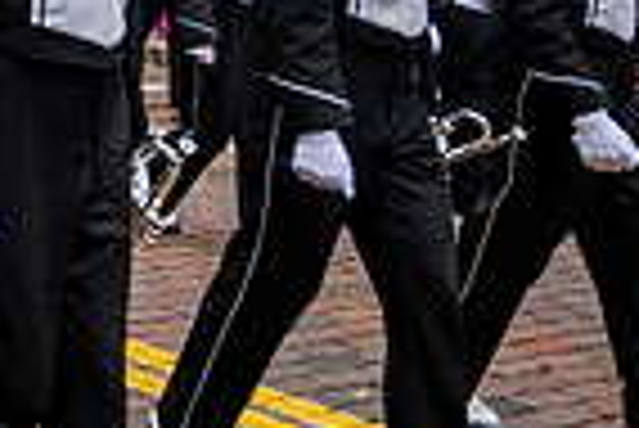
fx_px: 1741
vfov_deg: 13.1
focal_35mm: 98
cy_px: -255
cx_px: -428
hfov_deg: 17.7
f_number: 4
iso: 640
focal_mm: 24
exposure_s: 1/1600
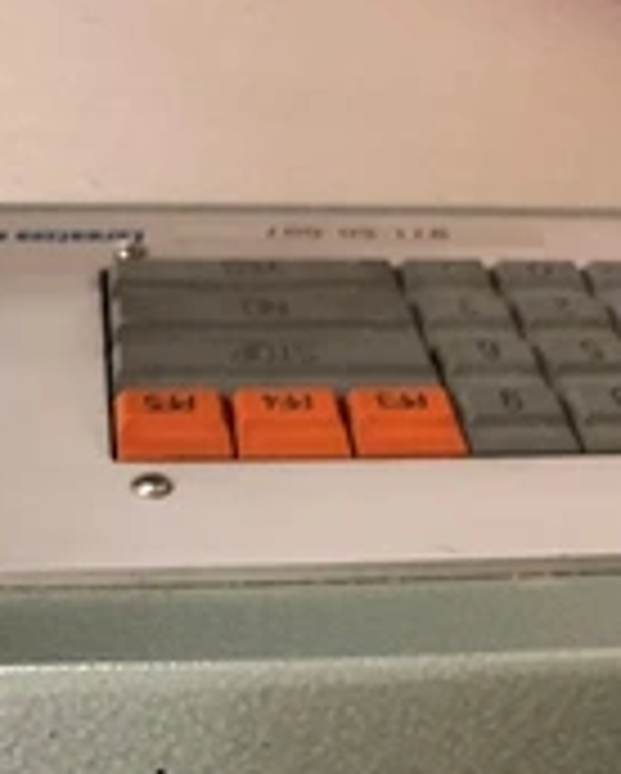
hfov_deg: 25.8
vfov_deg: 29.3
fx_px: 1353
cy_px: 814
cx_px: 320
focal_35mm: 59
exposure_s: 1/30
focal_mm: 4.25
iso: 640
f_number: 1.8
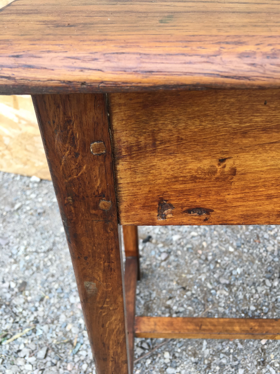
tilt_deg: -39.8
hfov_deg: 48.2
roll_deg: -0.4
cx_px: 140
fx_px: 313
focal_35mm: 29
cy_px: 187
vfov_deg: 61.7
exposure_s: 1/100
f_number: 2.2
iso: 25
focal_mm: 4.15
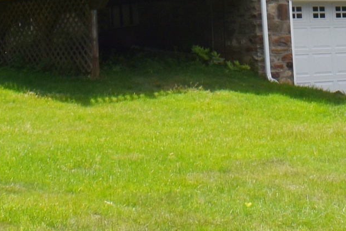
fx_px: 1269
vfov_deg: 9.7
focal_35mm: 132
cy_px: -224
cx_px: 206
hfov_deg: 15.5
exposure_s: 1/200
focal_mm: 18
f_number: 14
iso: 100
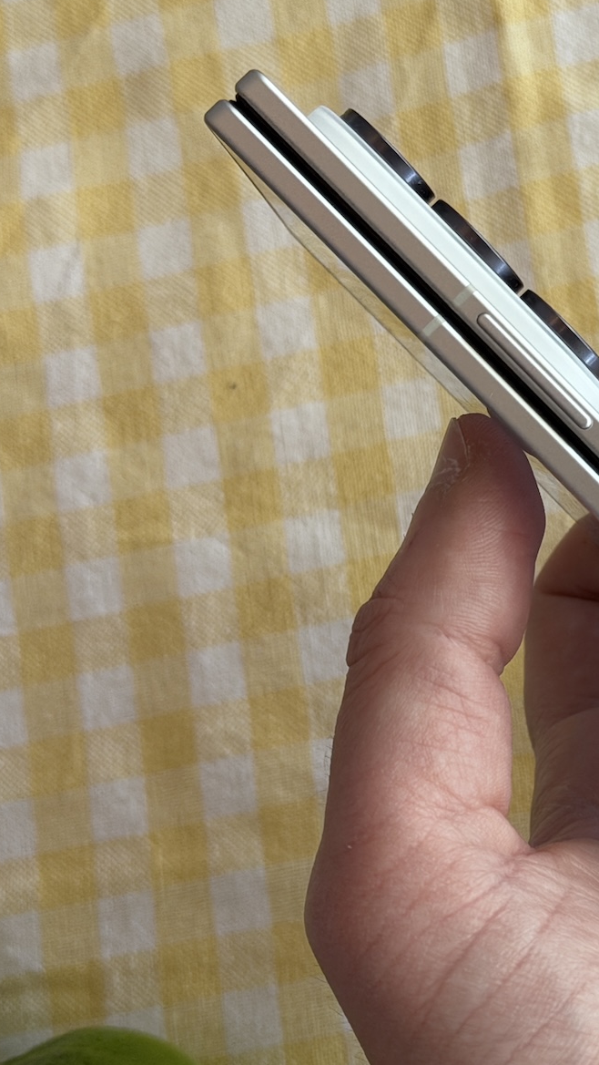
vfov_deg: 25.0
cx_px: 693
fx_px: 2399
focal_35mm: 85
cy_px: 572
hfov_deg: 13.9
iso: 100
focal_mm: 6.76
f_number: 1.78
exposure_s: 1/110
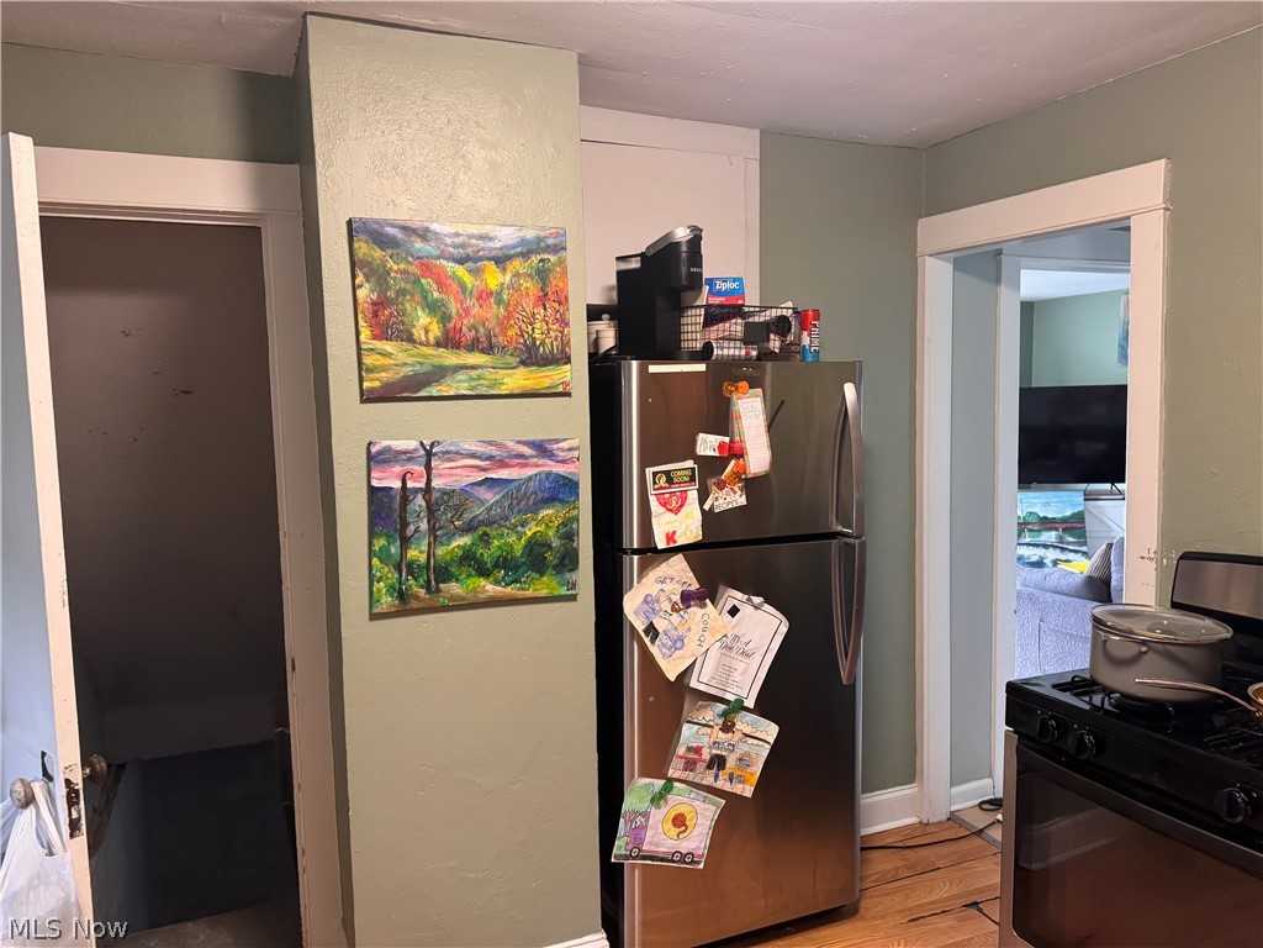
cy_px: 474
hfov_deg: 71.6
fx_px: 876
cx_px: 632
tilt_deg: -5.2
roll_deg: +1.3
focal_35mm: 24
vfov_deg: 56.8
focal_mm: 6.76
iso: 640
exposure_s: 1/60
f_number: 1.78
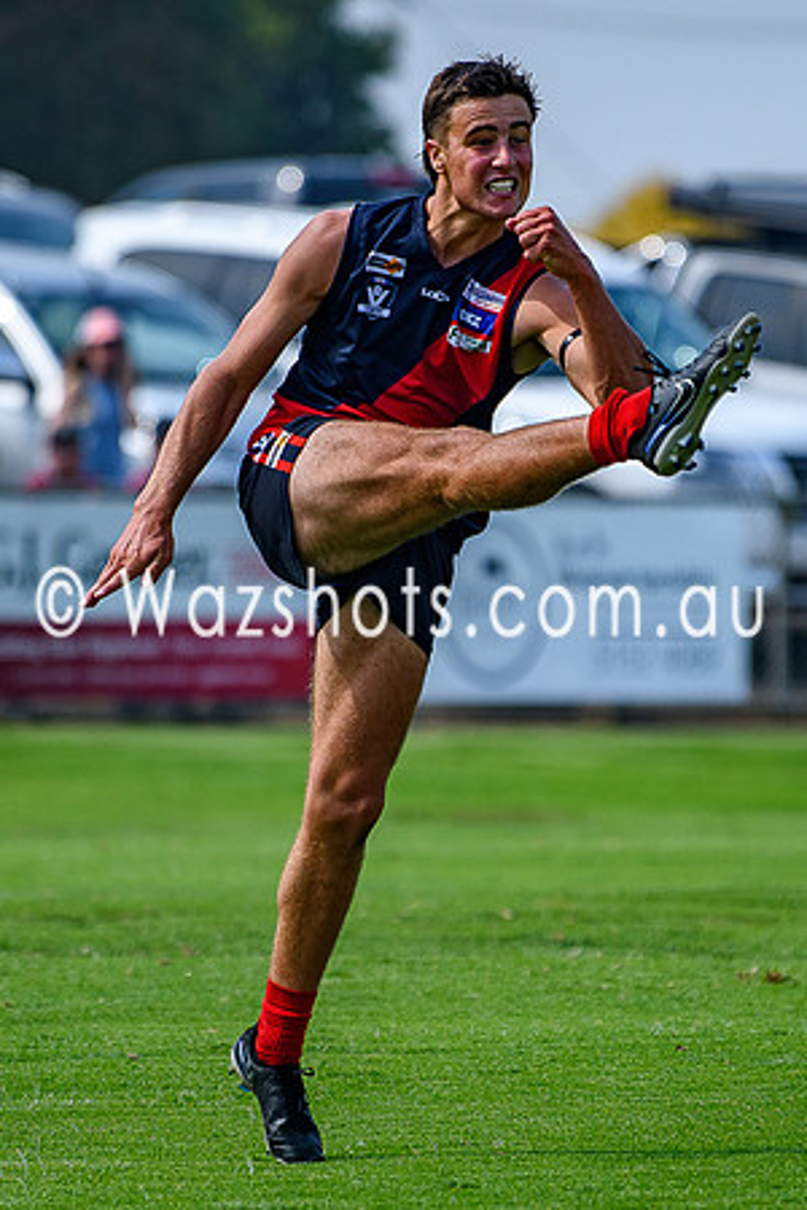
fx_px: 18955
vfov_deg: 3.7
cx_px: 469
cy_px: 628
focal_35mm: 564
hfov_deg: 2.4
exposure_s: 1/4000
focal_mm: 200
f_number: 2.8
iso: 200
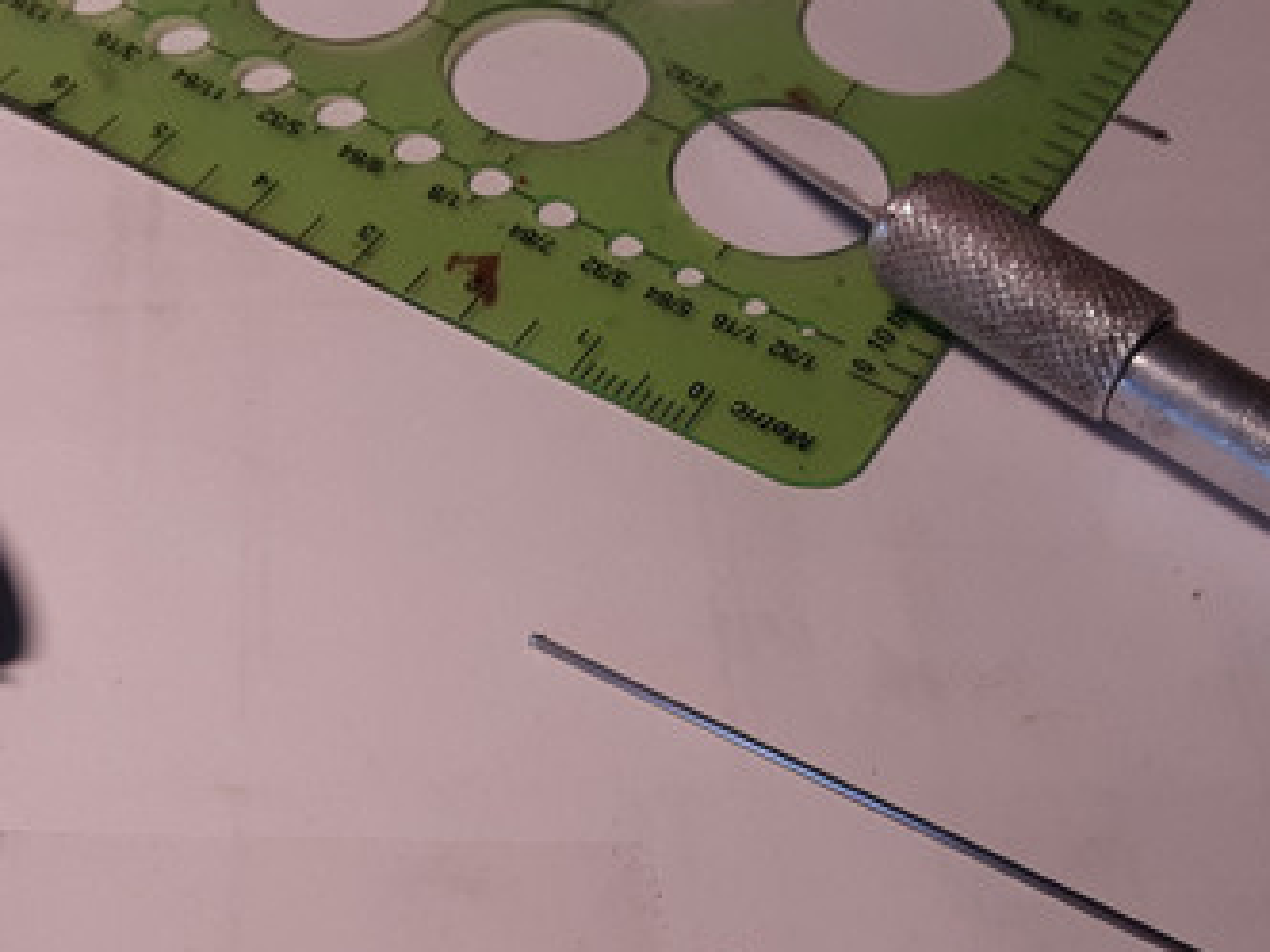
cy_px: 898
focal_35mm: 52
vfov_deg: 26.8
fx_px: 1908
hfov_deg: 36.7
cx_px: 520
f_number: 1.9
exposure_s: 1/40
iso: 40
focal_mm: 2.91
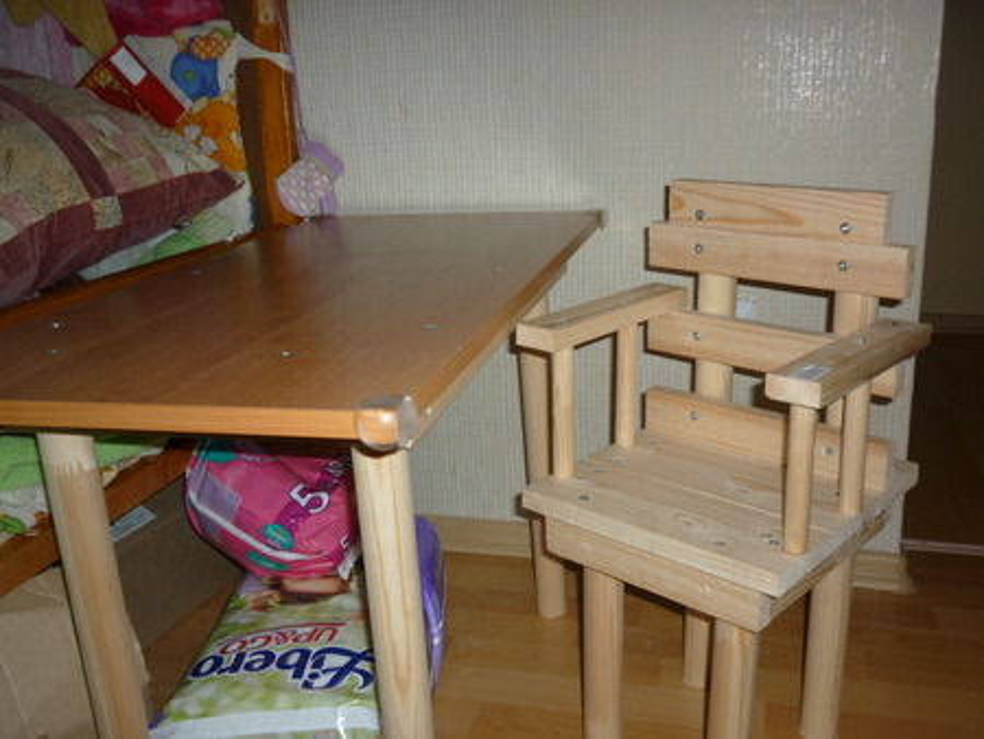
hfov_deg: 55.3
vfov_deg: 43.0
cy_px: 370
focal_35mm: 33
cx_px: 492
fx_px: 939
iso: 100
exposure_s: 1/125
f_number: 2.8
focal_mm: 5.5
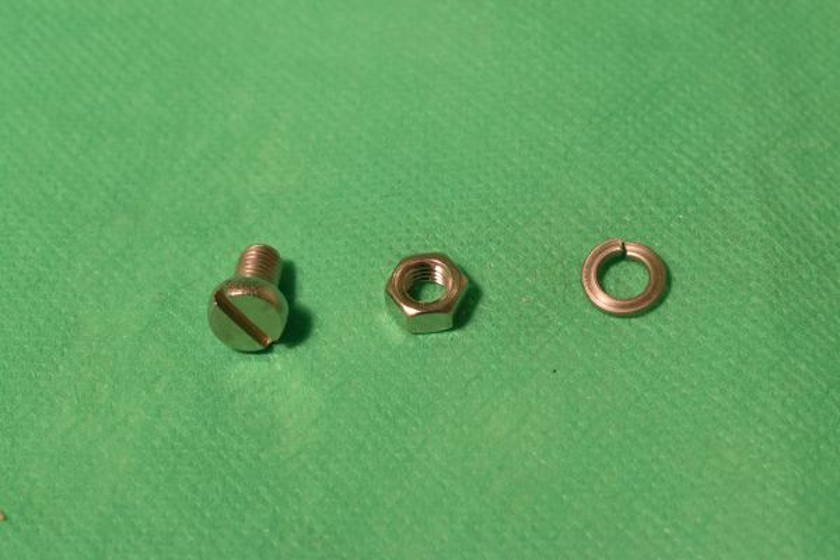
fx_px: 1925
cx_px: 420
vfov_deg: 16.6
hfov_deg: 24.6
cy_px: 280
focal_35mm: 82
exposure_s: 1/100
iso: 1000
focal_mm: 55
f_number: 13
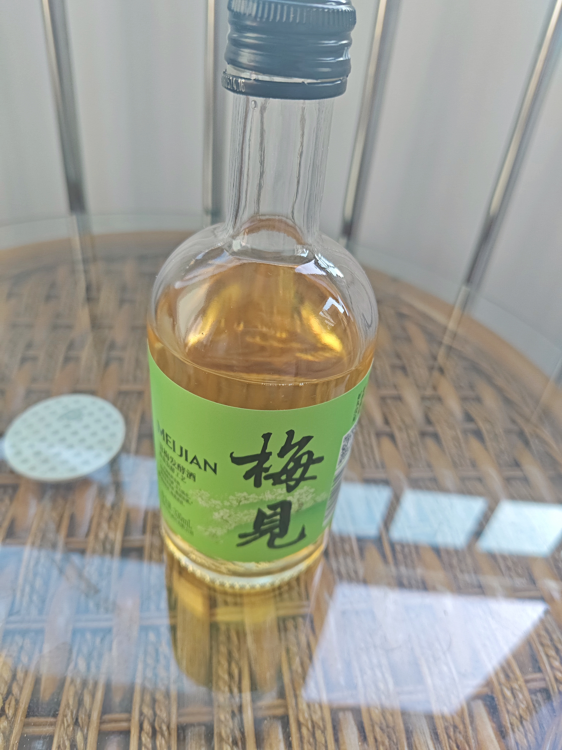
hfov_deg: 58.9
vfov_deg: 73.9
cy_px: 375
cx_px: 281
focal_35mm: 23
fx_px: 498
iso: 892
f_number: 1.88
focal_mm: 5.56
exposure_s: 1/605
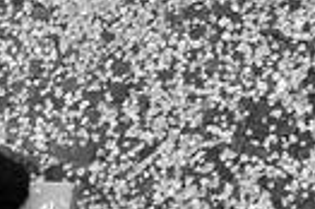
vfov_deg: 12.3
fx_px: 961
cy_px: 10
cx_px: 267
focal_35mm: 110
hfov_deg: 18.4
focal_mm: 24
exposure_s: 1/125
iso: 200
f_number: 5.6
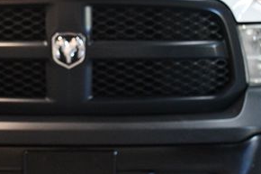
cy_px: 73
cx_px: 80
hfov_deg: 23.5
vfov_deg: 15.9
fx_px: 623
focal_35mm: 86
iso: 2000
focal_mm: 26
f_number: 3.8
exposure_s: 1/125
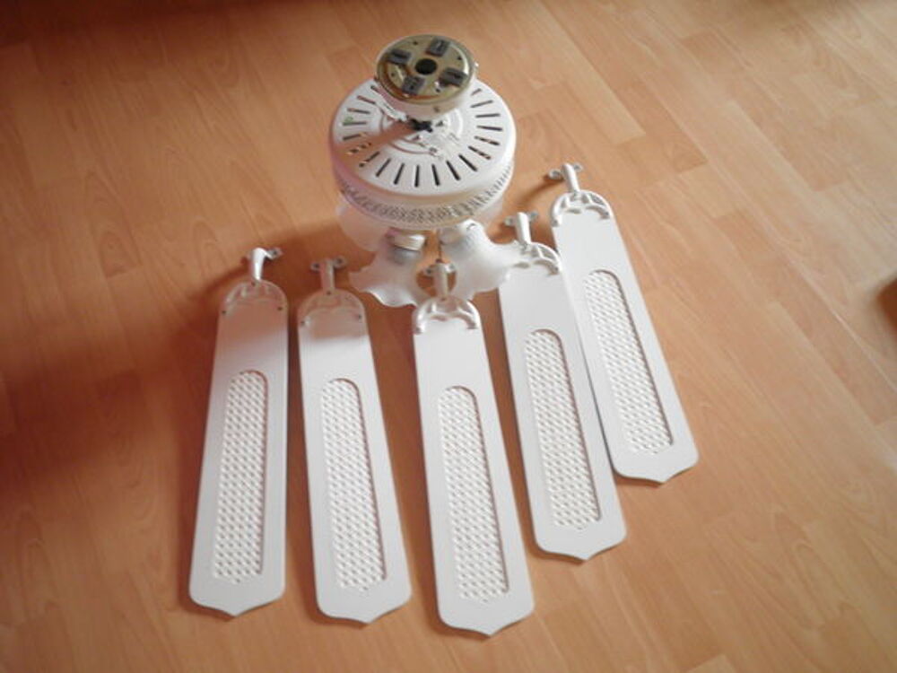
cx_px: 448
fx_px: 933
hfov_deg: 51.4
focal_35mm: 36
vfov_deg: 39.7
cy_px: 336
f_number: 3.1
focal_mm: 6.4
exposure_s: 1/8
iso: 160
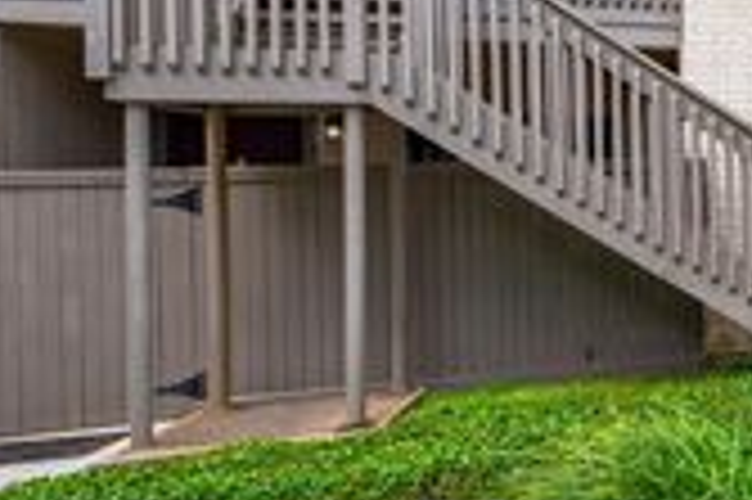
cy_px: 169
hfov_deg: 30.9
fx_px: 939
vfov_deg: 29.6
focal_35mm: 45
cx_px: 1040
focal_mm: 15
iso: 100
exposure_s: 1/160
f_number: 10
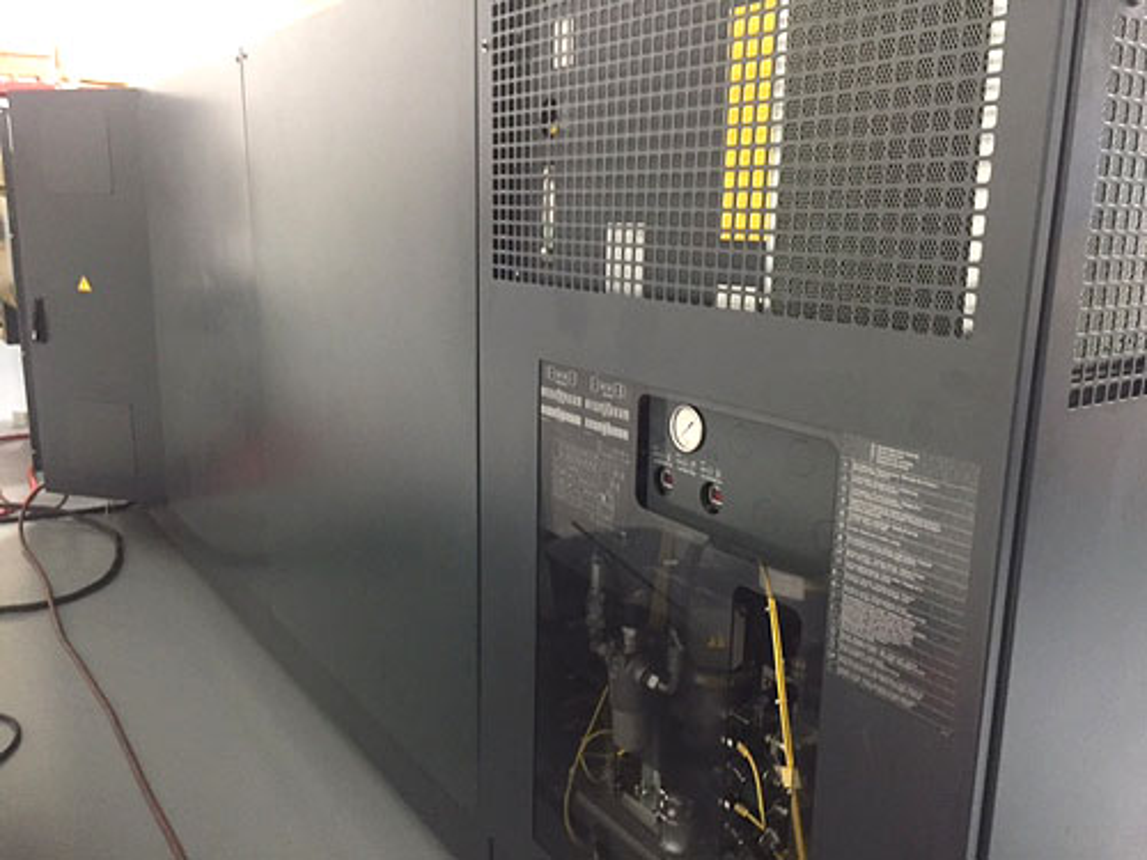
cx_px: 574
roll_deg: -1.5
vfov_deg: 48.2
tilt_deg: -12.1
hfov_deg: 61.7
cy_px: 430
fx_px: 961
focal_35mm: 29
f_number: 2.2
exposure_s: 1/17
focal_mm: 4.15
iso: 250
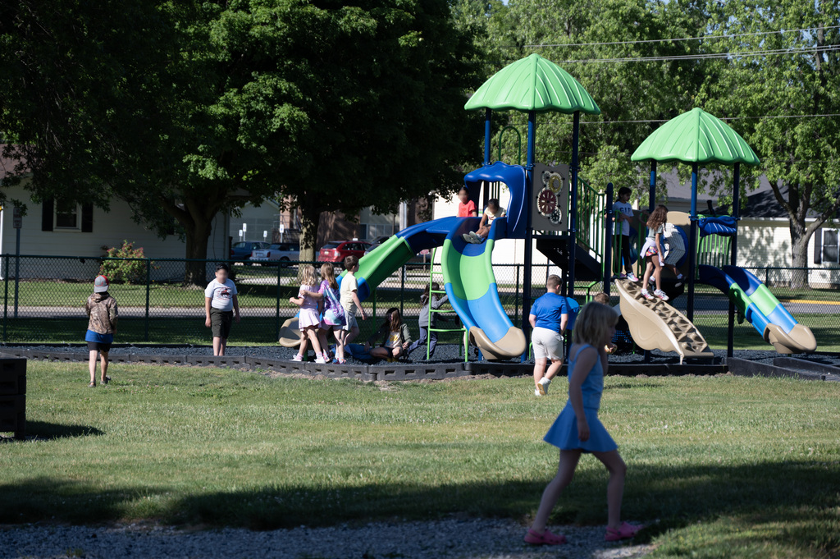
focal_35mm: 140
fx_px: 3264
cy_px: 280
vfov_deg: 9.8
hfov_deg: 14.7
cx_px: 420
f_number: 6.3
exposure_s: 1/500
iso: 160
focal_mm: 140
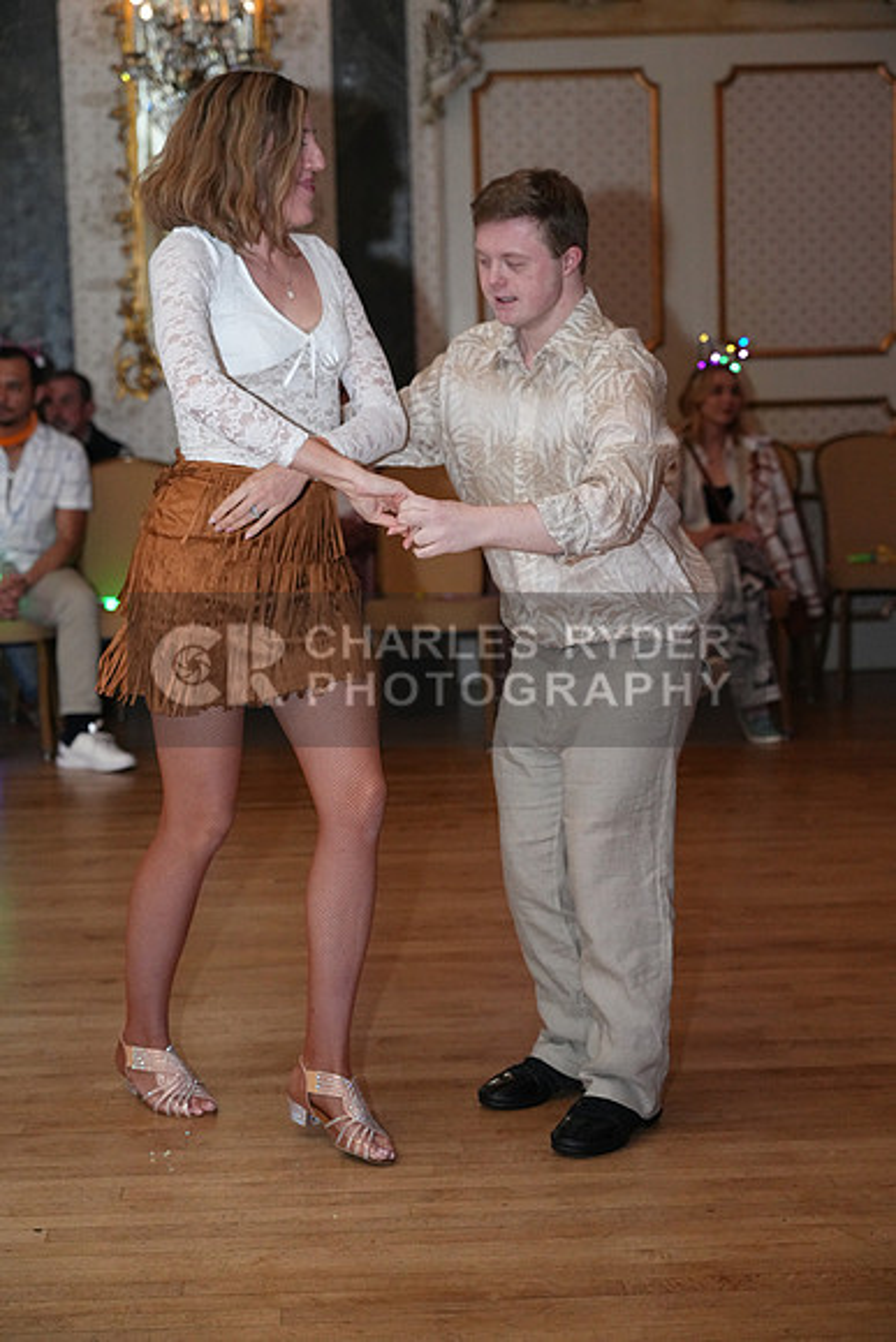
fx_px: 2350
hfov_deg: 21.6
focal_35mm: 63
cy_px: 671
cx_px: 448
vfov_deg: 31.9
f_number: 4
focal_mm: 63
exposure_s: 1/200
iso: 5000
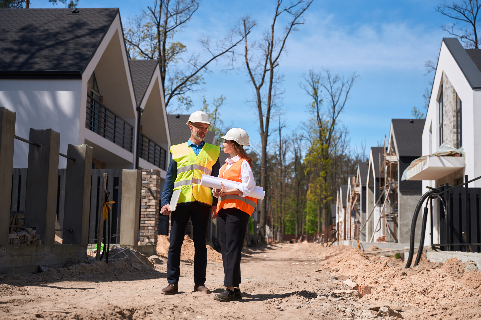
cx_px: 240
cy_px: 160
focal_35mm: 52
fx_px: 693
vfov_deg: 26.0
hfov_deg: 38.3
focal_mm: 51.9
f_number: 3.2
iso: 100
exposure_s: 1/1250
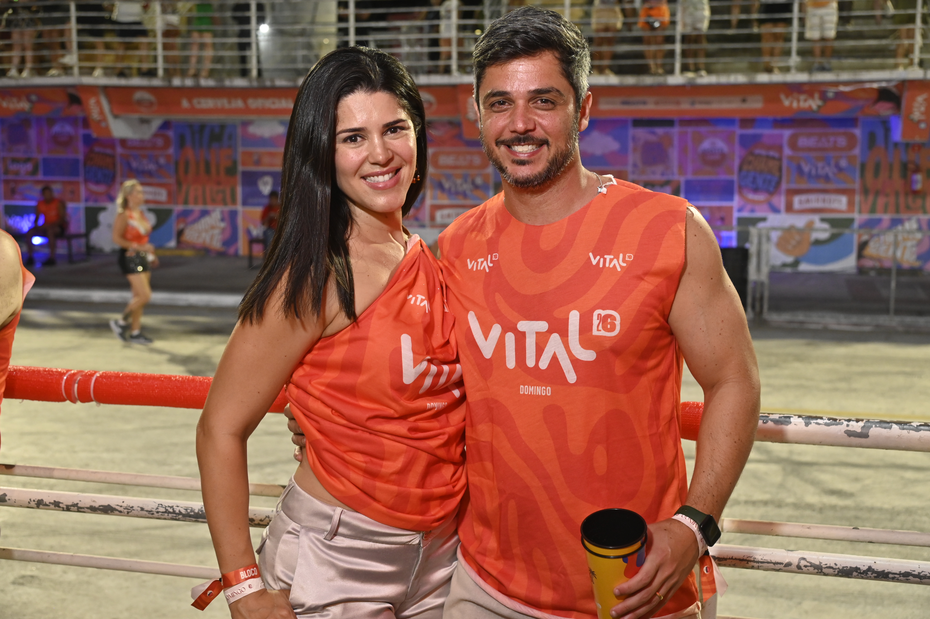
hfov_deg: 42.8
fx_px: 1188
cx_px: 465
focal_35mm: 46
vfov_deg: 29.2
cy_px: 310
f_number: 4.5
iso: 2500
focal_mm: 46
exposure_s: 1/160
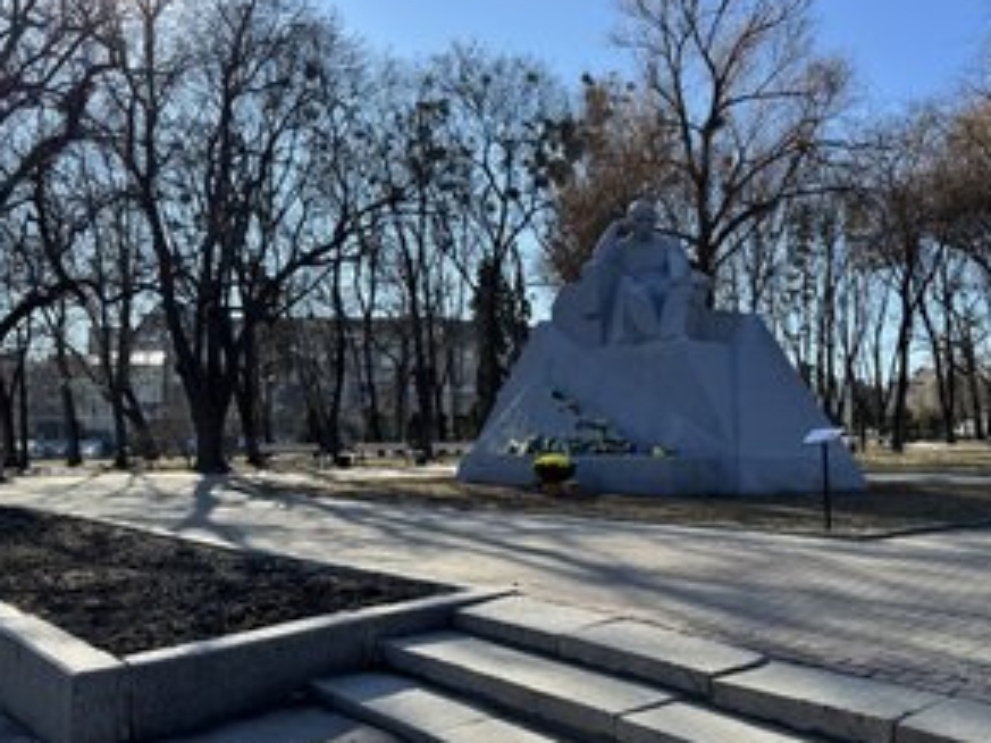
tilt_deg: +1.5
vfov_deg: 42.9
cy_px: 406
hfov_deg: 54.9
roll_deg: -0.2
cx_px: 606
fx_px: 944
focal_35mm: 33
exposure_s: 1/2415
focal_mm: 6.76
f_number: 1.78
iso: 80
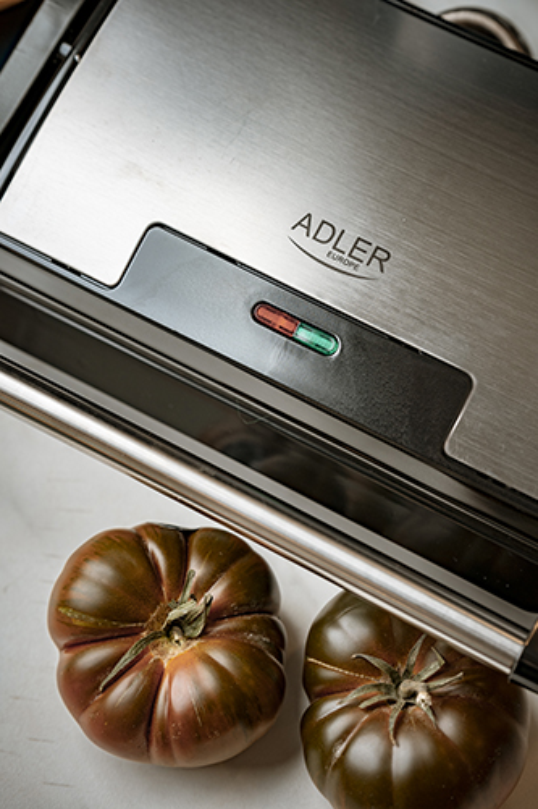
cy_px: 404
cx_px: 269
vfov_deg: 23.9
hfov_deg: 16.1
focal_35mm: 85
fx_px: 1907
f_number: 4
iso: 200
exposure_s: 1/125
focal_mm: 85
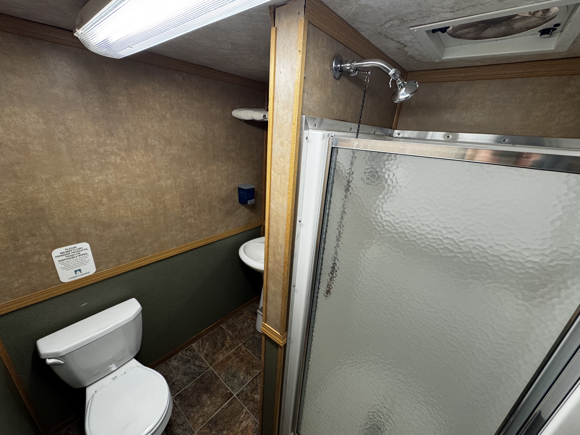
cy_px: 218
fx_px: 235
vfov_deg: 85.7
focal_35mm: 14
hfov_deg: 102.1
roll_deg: -5.2
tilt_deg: -21.9
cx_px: 290
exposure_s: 1/120
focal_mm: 2.22
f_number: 2.2
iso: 160
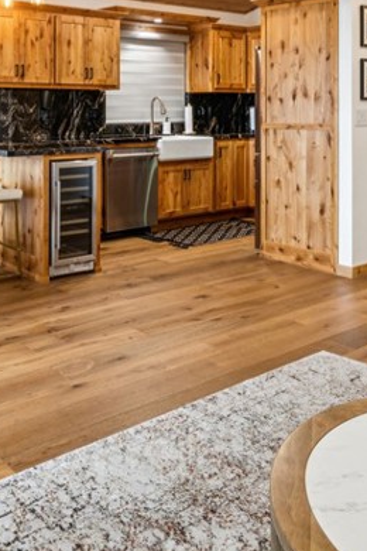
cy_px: 103
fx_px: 658
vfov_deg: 43.1
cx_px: 161
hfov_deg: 31.1
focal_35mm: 43
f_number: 13
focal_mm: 16.4
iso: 100
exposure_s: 1/1.67
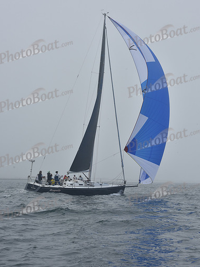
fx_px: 593
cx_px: 100
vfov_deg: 25.3
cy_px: 119
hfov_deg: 19.1
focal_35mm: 77
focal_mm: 70
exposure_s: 1/800
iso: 250
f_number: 11
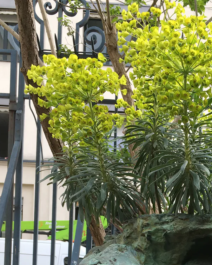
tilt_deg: +0.0
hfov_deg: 24.8
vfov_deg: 29.3
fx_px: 471
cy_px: 267
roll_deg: -1.3
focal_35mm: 60
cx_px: 184
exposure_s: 1/359
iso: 25
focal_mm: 4.15
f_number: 2.2
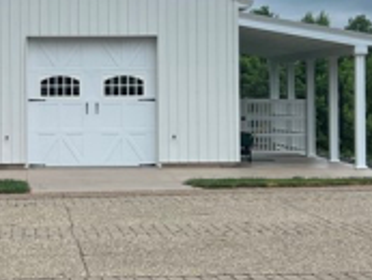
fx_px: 1075
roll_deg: +0.5
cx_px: 57
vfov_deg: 14.7
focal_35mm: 100
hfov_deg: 19.4
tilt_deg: +1.5
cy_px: 67
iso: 50
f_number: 1.5
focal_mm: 5.7
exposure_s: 1/1531
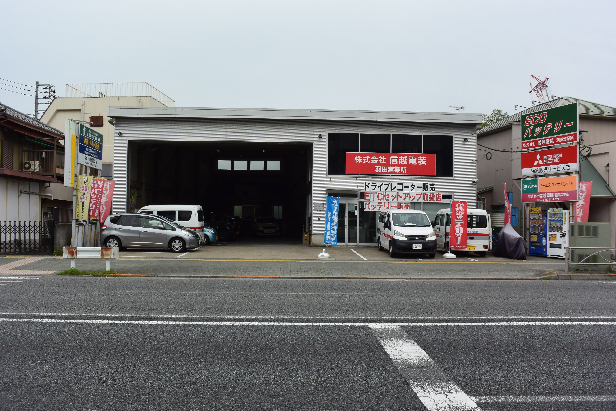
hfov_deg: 58.7
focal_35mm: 32
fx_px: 548
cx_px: 308
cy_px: 206
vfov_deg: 41.1
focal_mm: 12.1
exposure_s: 1/500
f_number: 4.5
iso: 160
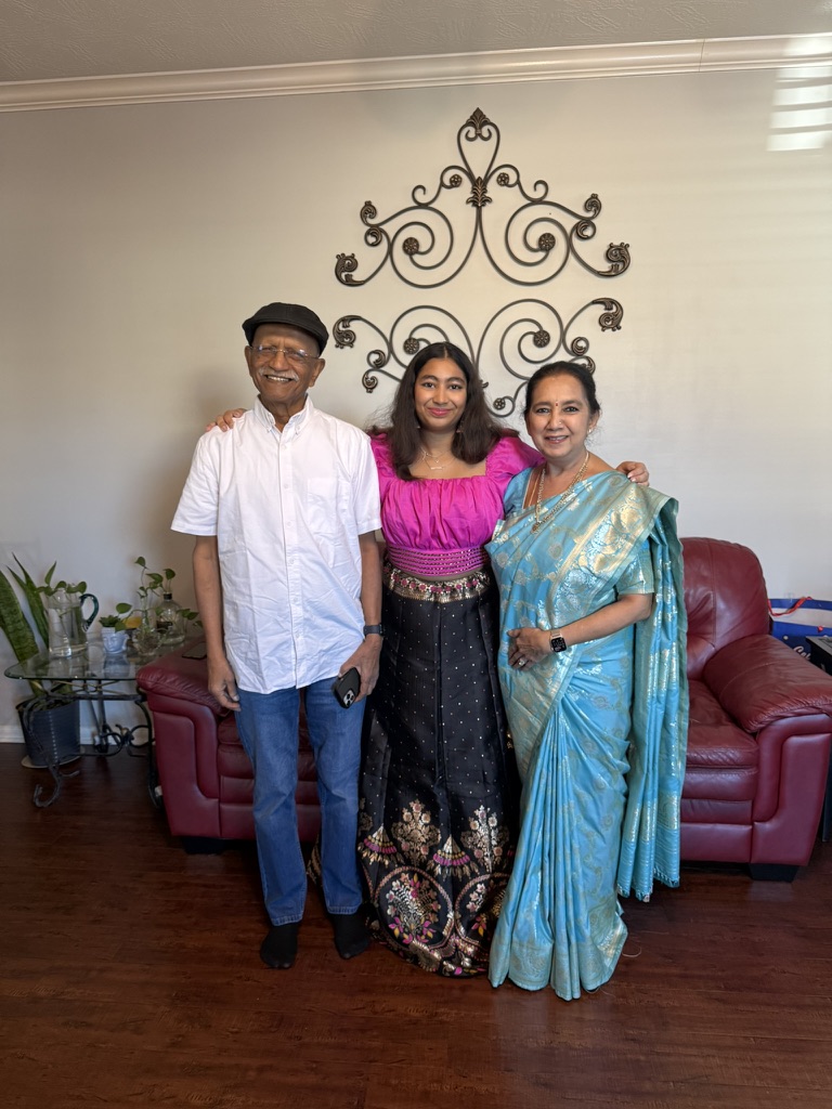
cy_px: 554
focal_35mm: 24
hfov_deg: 56.8
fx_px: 769
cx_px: 416
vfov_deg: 71.6
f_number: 1.78
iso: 320
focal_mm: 6.76
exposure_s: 1/60
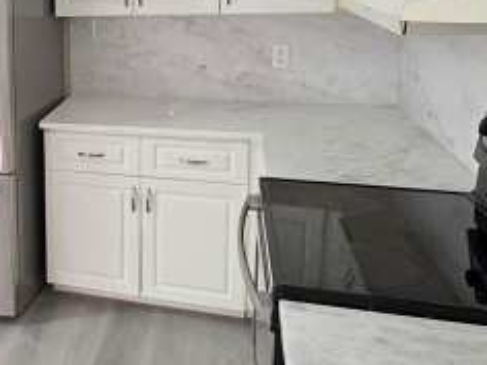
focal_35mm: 44
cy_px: 78
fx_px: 619
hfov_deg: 37.3
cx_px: -25
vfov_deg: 32.1
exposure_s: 1/120
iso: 250
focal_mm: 2.2
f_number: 1.9
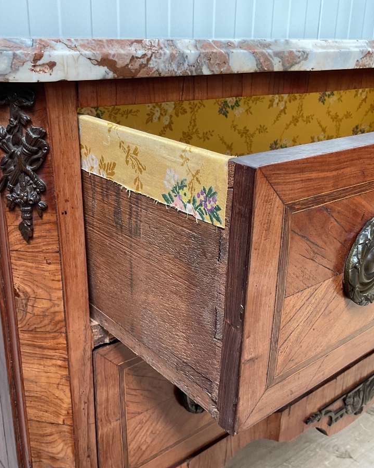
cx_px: 196
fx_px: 526
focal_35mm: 38
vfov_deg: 47.9
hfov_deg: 39.1
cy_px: 235
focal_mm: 3
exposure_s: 1/120
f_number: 1.8
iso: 50
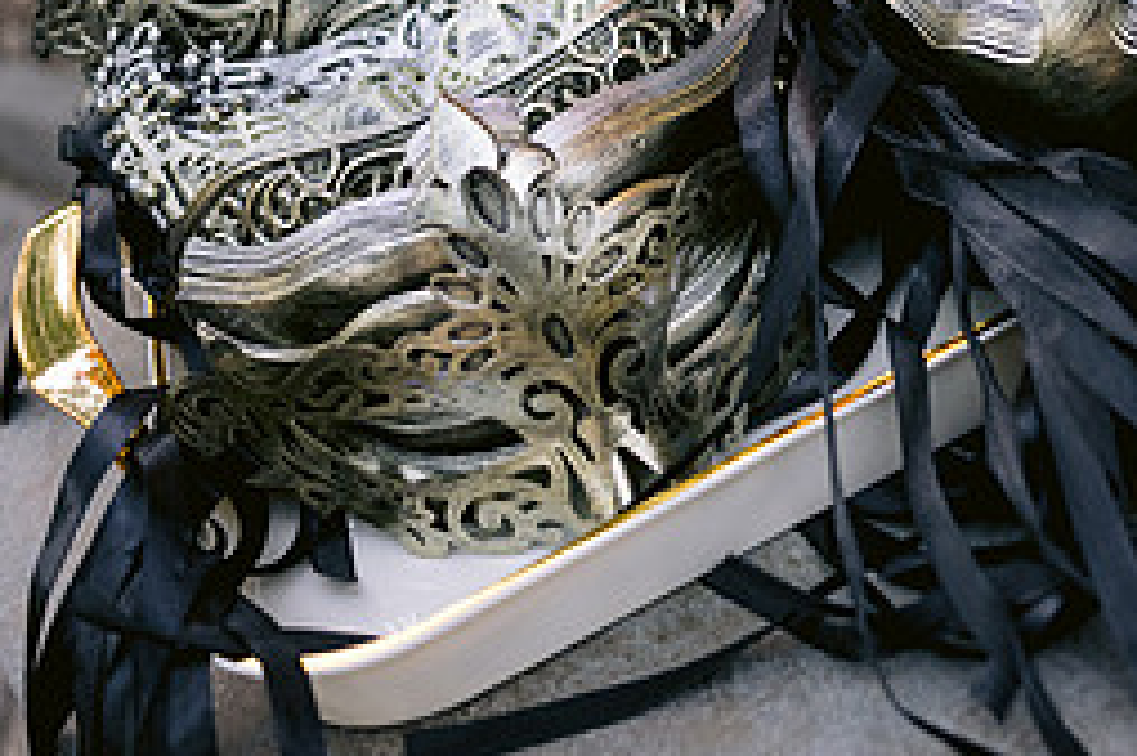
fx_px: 2020
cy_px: 11
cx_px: 940
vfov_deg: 20.6
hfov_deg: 30.5
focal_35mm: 64
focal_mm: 28
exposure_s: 1/80
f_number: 3.2
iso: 800
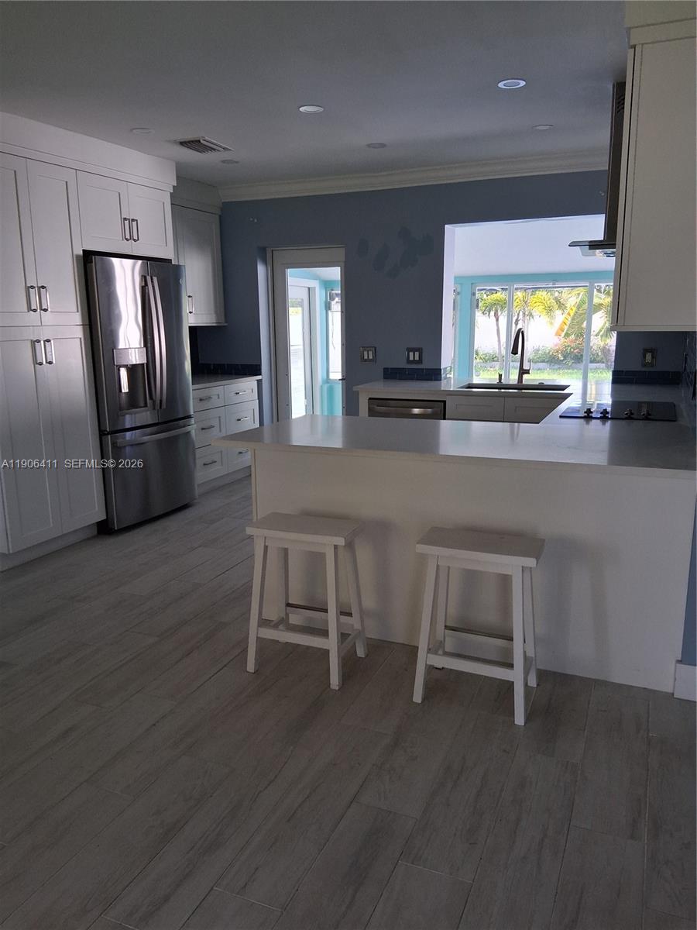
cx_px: 348
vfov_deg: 67.3
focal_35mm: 26
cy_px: 465
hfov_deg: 53.1
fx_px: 698
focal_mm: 3.98
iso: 125
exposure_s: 1/120
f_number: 1.8
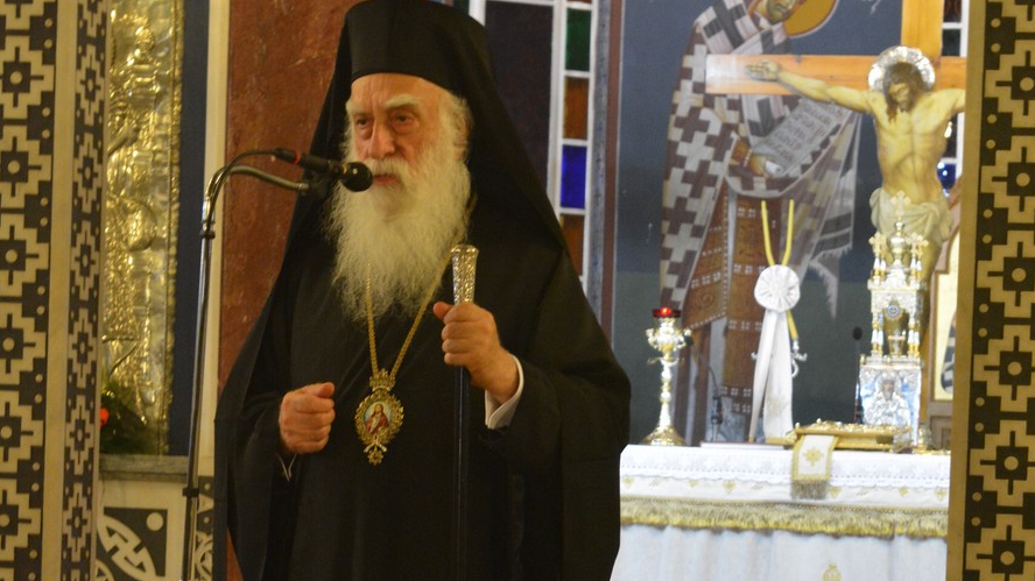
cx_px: 519
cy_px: 338
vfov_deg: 13.8
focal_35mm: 88
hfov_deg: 24.3
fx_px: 2402
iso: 2500
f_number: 5.6
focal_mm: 55
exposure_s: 1/13
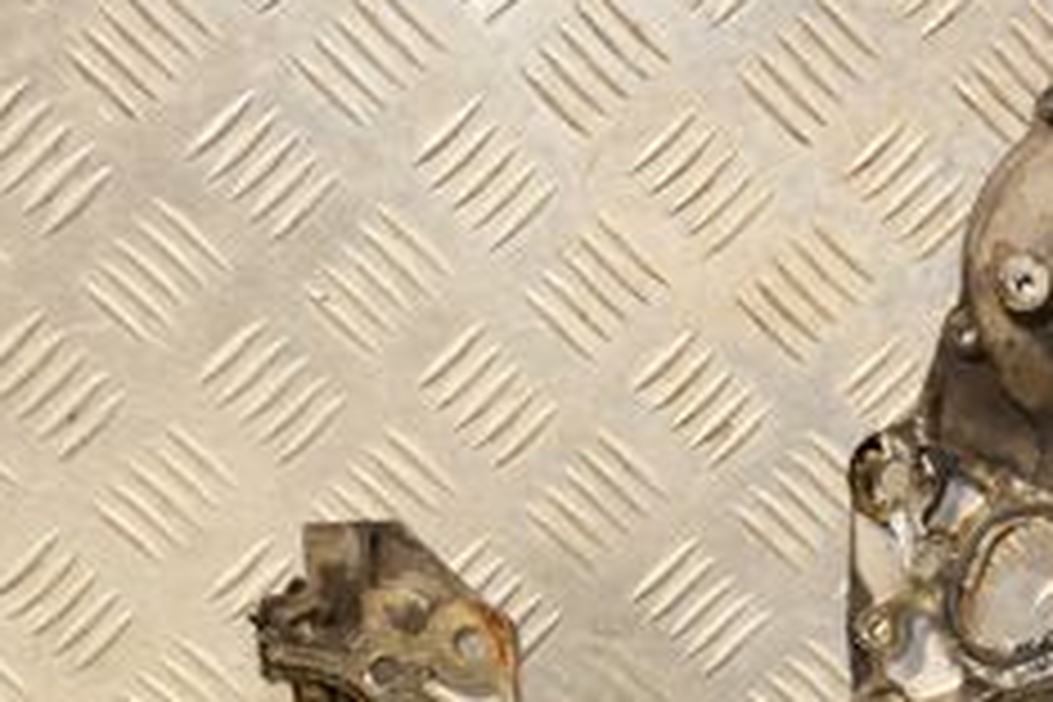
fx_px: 3363
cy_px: 904
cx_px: 1102
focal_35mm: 115
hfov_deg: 17.3
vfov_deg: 11.6
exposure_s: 1/160
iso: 800
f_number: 5
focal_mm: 28
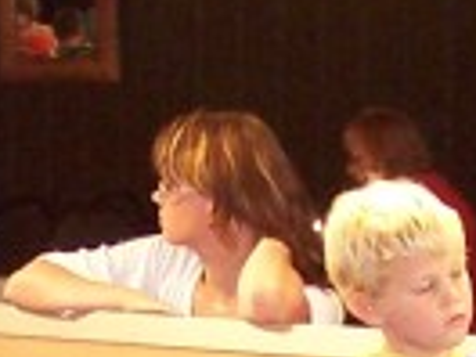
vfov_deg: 4.9
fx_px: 4043
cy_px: 988
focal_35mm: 294
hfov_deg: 6.7
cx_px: 321
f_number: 2.8
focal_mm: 6.3
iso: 140
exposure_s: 1/8
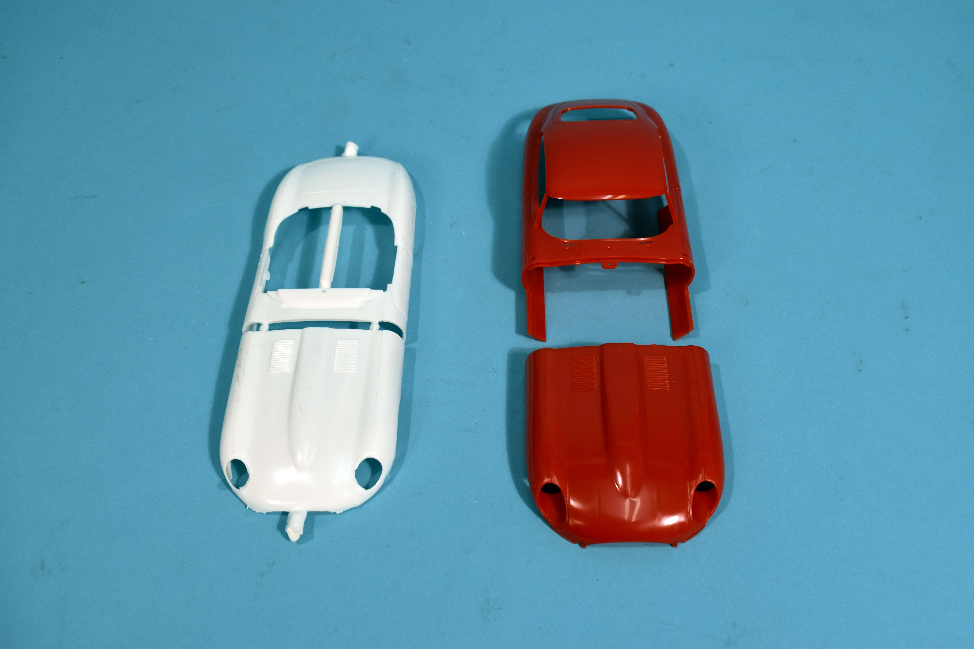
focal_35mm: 40
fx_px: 1096
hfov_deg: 47.9
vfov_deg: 33.0
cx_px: 487
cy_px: 324
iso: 400
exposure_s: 1/200
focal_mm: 27
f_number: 7.1
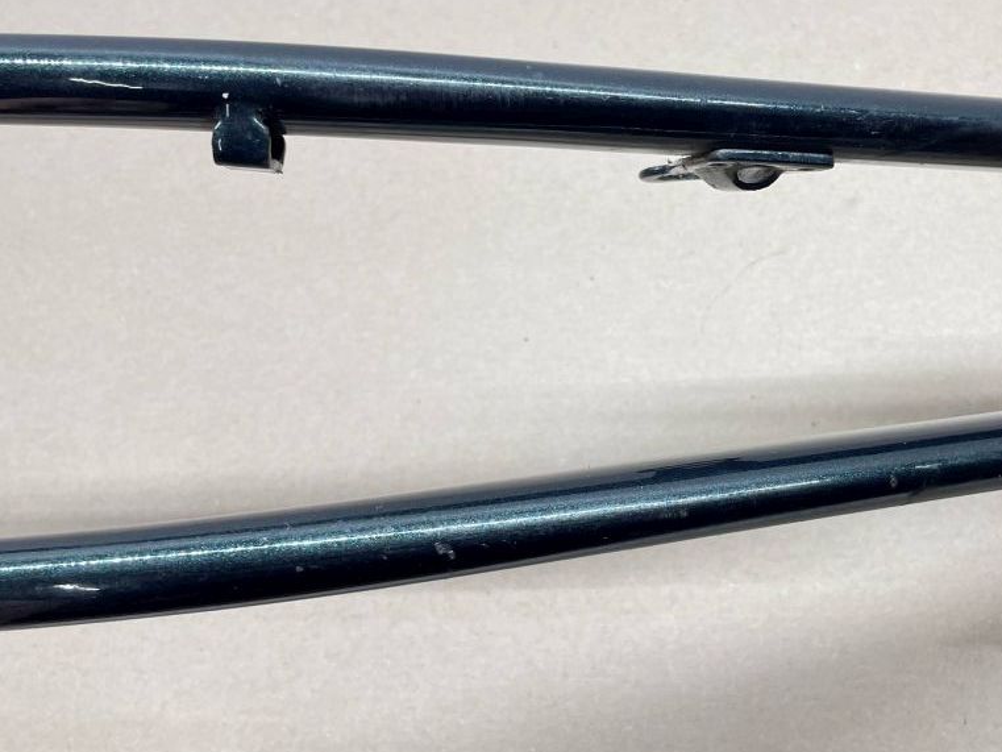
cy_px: 269
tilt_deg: -67.9
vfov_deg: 34.9
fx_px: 1187
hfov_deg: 45.0
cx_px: 674
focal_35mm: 41
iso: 80
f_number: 1.6
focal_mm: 4.2
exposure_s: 1/100
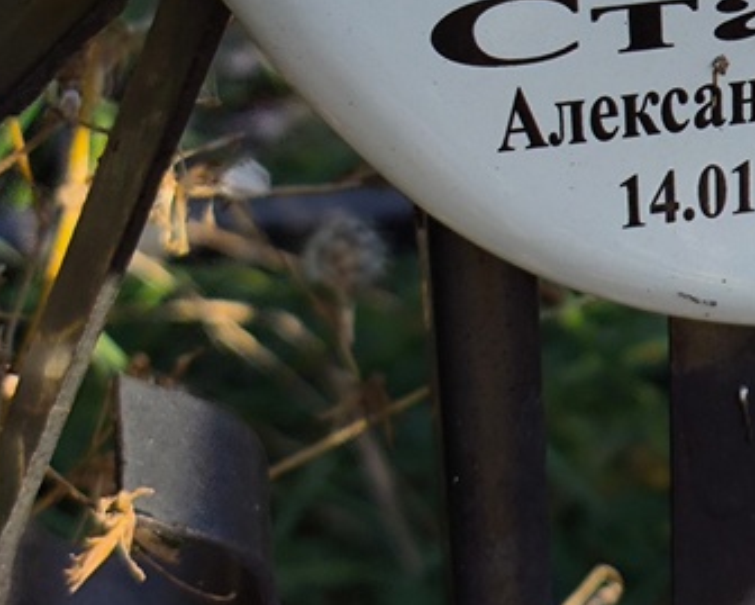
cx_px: 826
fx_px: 2593
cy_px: 9
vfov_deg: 13.1
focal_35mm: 116
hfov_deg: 16.1
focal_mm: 4.71
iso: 50
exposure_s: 1/1544
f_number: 1.7
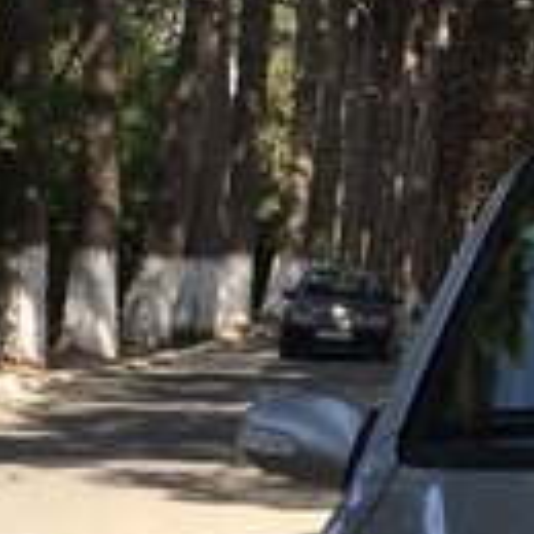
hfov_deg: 12.5
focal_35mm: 130
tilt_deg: -10.8
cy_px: 696
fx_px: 2269
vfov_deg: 13.0
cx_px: 879
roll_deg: -0.1
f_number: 2.2
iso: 32
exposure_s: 1/820
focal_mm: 4.15
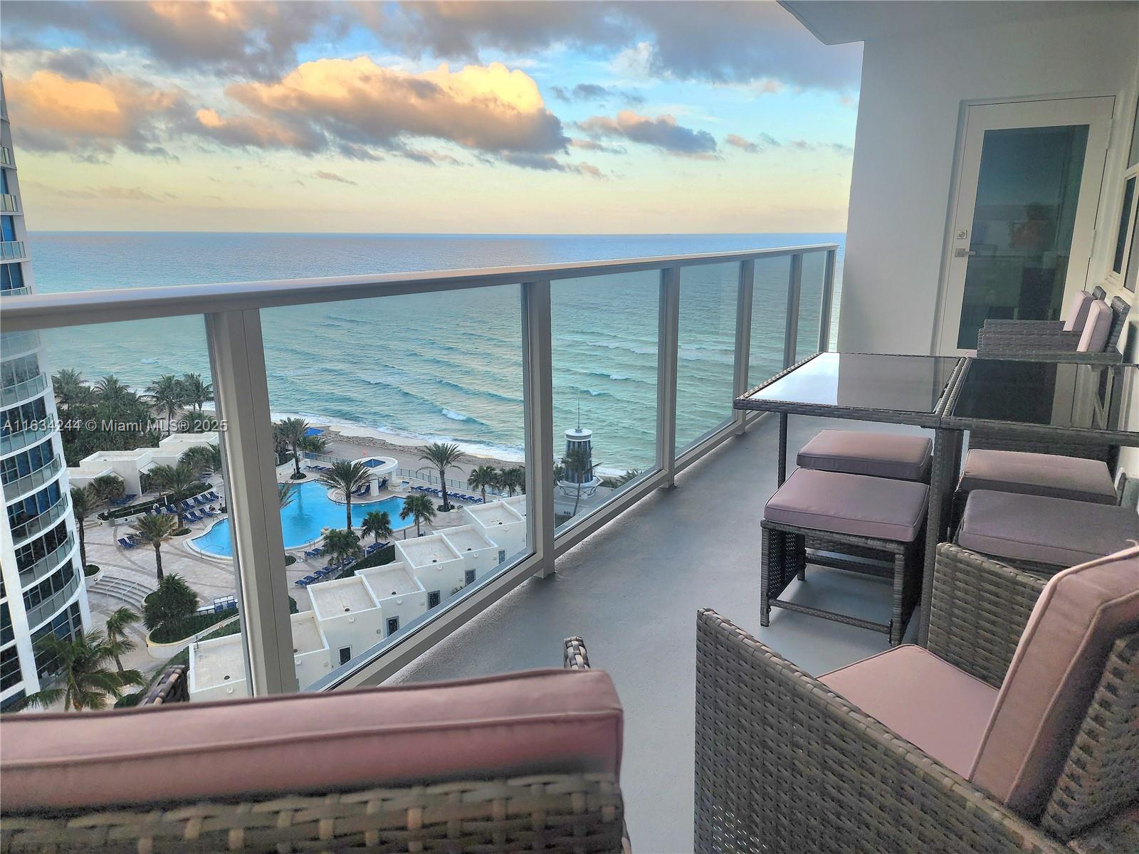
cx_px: 570
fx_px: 757
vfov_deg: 58.9
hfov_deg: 73.9
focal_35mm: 23
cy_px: 427
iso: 20
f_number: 1.8
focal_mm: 6.4
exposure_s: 1/182
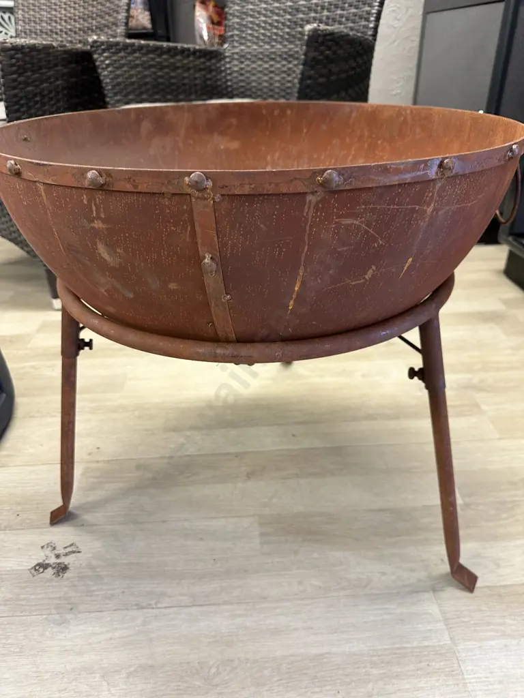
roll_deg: +1.2
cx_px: 262
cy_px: 349
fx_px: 484
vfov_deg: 71.6
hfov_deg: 56.8
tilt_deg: -31.4
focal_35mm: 24
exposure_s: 1/50
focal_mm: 6.86
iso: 200
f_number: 1.78
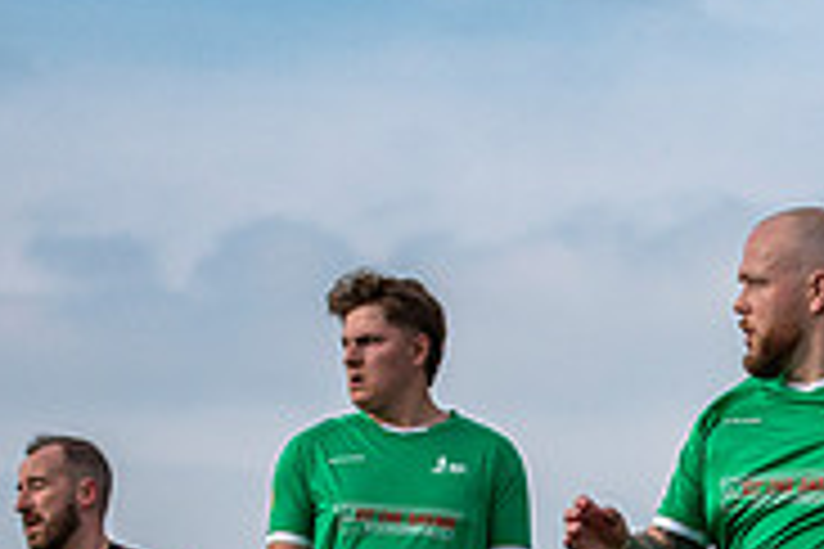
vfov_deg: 4.1
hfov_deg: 6.2
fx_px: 7621
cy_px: 623
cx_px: 788
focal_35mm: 333
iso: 320
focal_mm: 70
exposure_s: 1/8000
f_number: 2.8
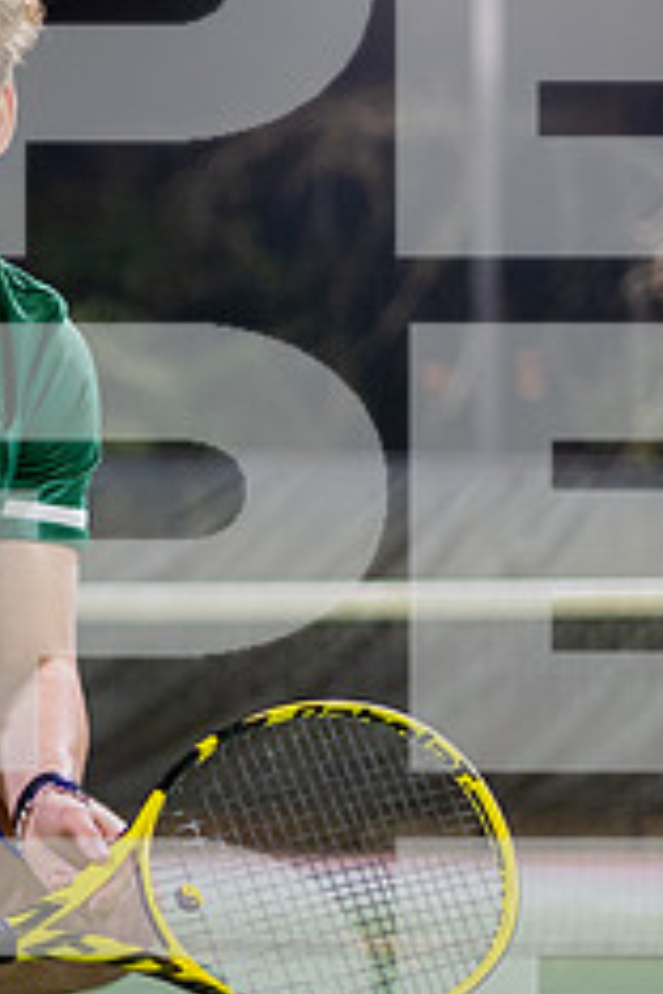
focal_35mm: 124
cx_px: -183
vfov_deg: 16.5
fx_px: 3425
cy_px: 550
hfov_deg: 10.8
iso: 800
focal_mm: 50
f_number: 1.8
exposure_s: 1/160
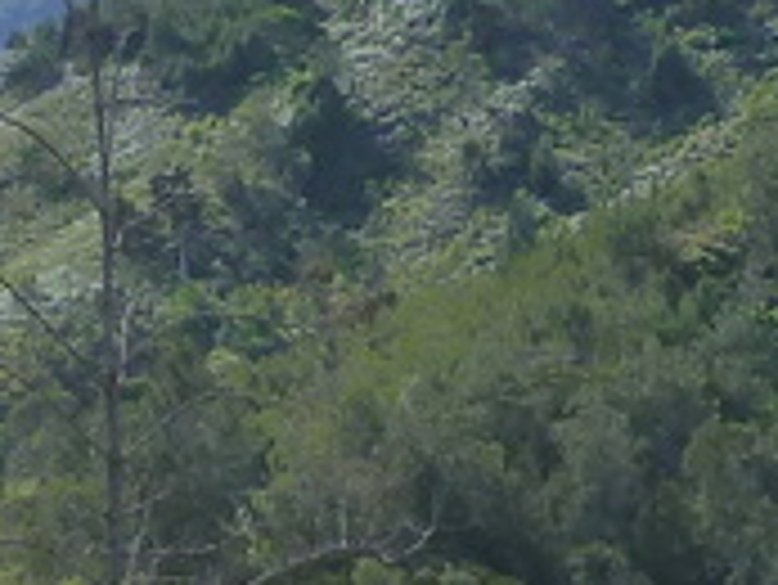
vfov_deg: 4.5
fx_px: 7467
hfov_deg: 5.9
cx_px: 949
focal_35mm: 332
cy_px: 724
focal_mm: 7.9
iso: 125
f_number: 4.5
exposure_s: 1/400
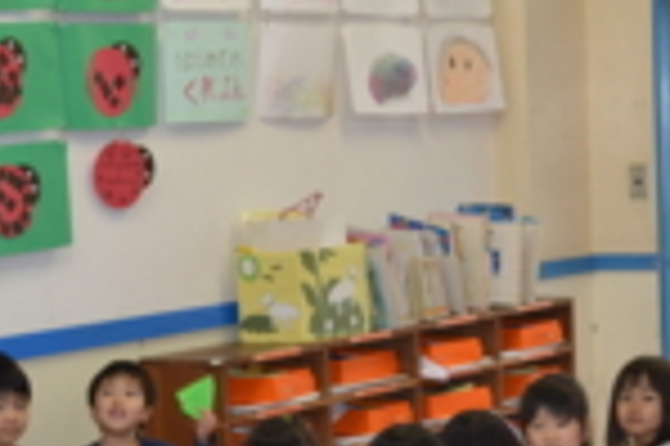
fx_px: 2249
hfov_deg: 16.9
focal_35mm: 121
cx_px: 409
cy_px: 525
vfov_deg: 11.1
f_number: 4.5
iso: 500
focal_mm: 30
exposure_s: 1/60
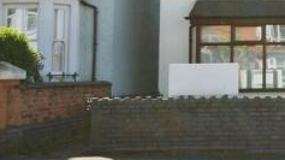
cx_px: 361
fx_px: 657
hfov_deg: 22.2
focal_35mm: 87
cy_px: -31
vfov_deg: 13.5
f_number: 11
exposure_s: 1/500
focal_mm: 20
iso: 800
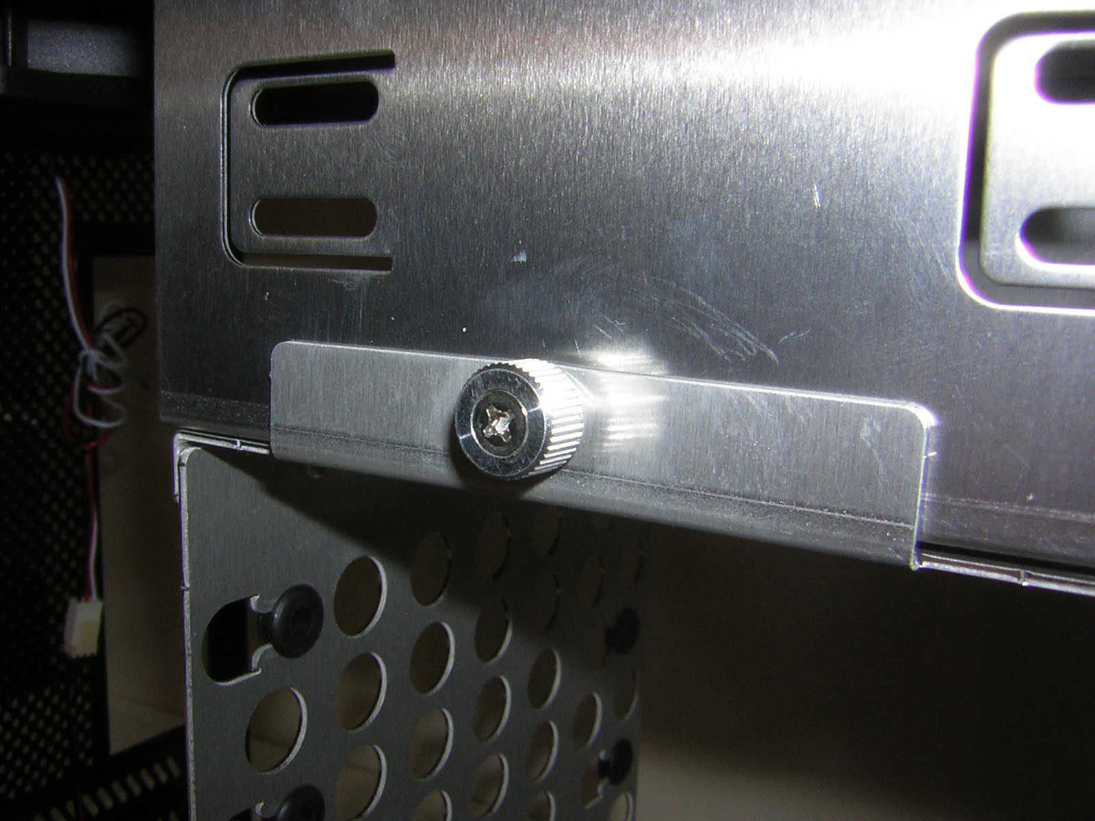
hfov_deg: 51.4
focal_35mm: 36
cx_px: 548
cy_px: 410
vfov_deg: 39.7
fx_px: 1139
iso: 50
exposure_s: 1/60.1
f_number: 5.2
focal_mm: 4.7
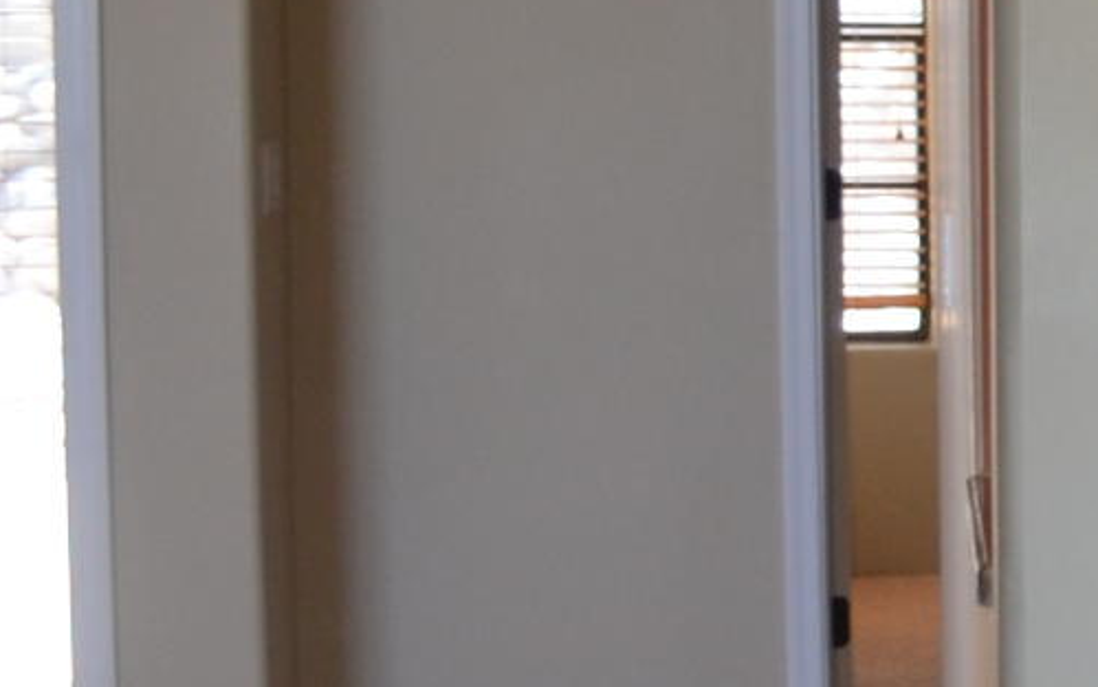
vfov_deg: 8.0
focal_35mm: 165
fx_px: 4938
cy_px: 257
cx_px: 3228
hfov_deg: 9.8
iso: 400
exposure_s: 1/80
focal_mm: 18
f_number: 3.5
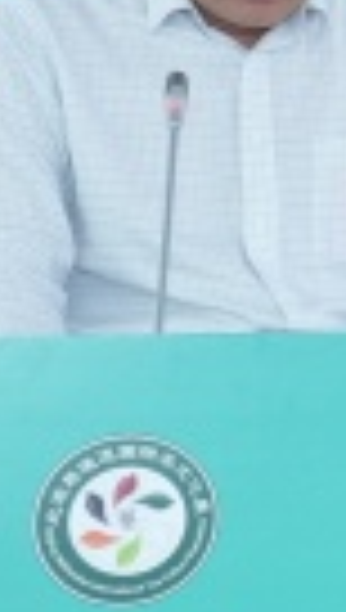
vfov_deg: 15.0
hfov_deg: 7.2
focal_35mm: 143
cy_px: 207
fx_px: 2321
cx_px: 1168
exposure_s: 1/80
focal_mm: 31
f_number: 7.1
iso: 2000
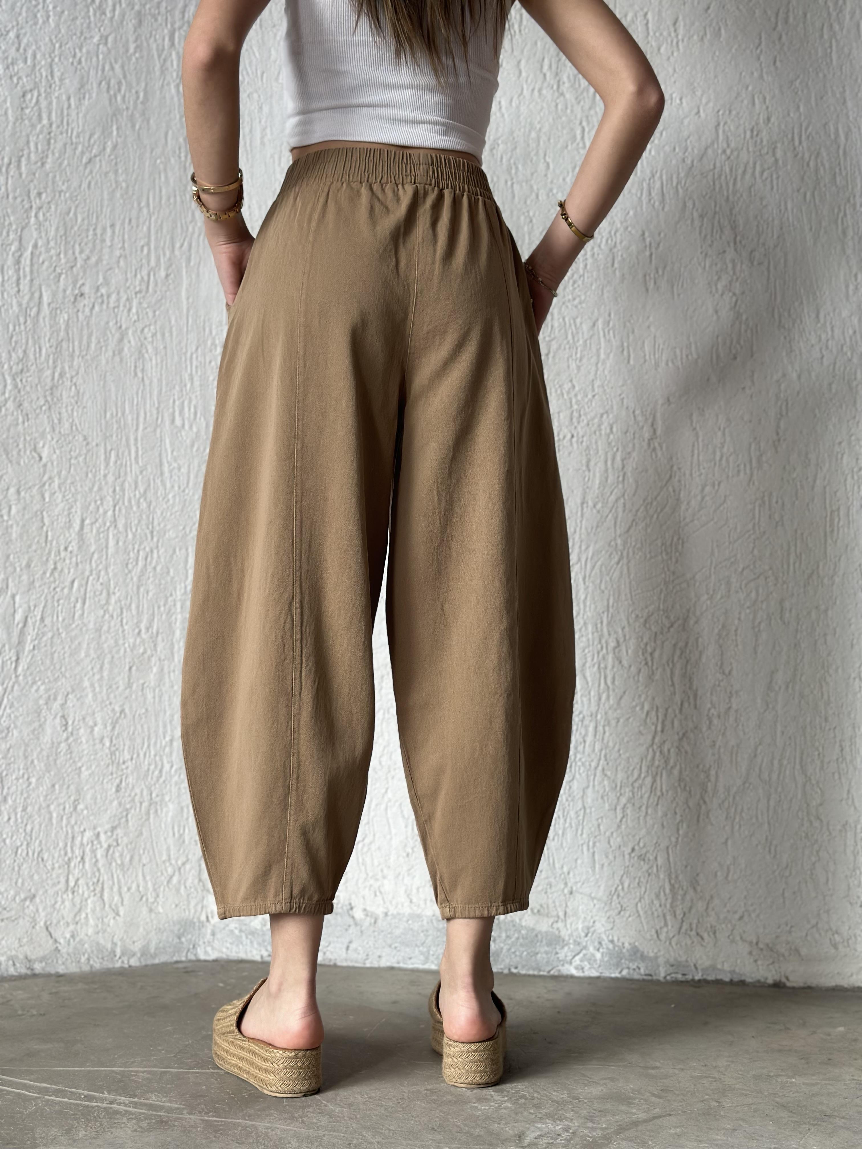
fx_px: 1594
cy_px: 574
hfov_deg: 30.3
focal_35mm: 48
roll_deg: -0.8
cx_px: 431
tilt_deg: +1.9
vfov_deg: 39.7
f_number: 1.78
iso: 80
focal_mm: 6.86
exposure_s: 1/121
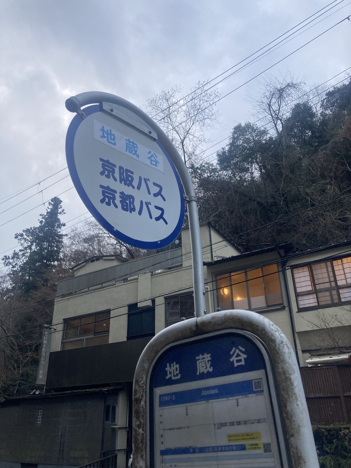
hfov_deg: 49.7
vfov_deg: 63.4
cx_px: 176
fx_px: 379
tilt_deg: +28.7
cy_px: 234
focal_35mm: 28
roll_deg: +0.5
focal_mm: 3.99
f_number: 1.8
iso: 50
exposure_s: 1/120
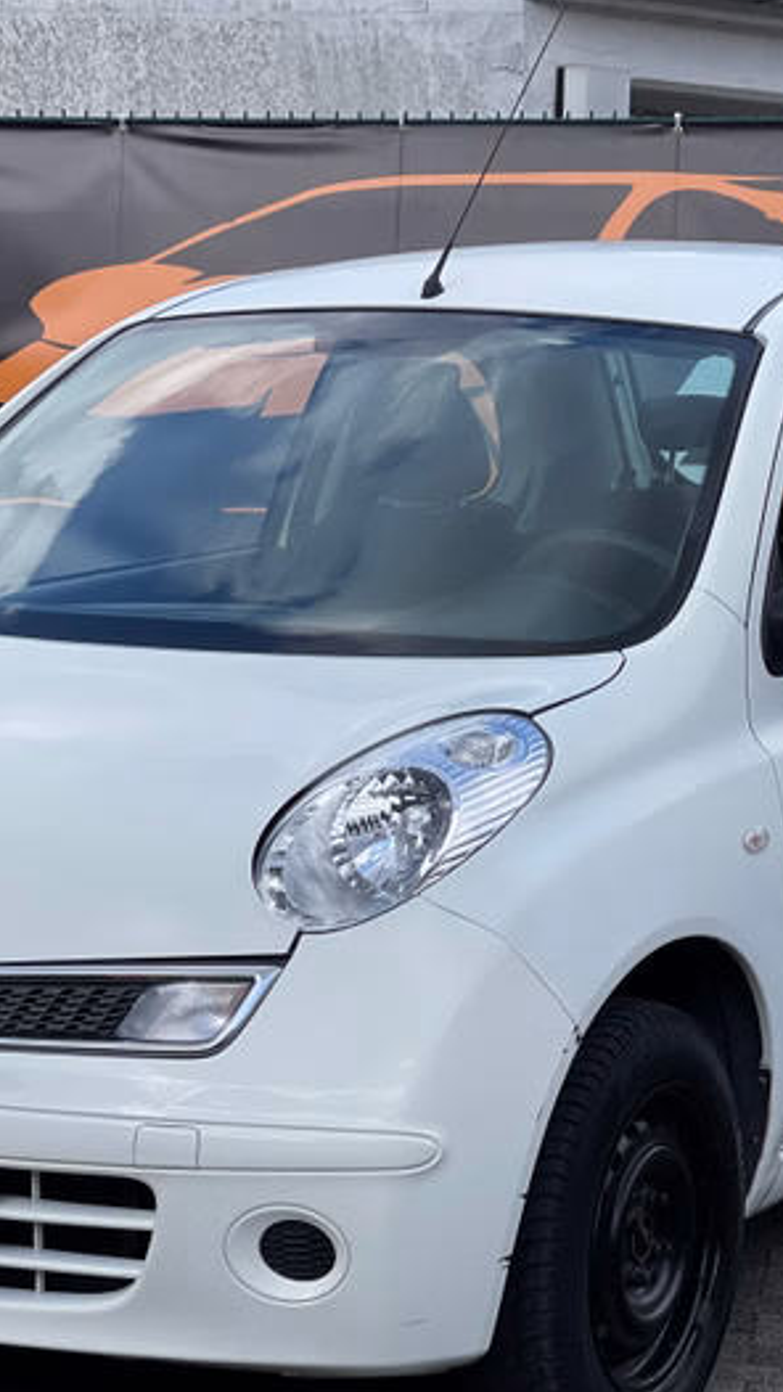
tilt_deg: -6.4
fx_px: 3911
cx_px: 357
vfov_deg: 20.2
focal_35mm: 106
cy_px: 773
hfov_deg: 11.4
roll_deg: -1.3
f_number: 2.2
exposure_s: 1/1024
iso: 32
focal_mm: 7.5
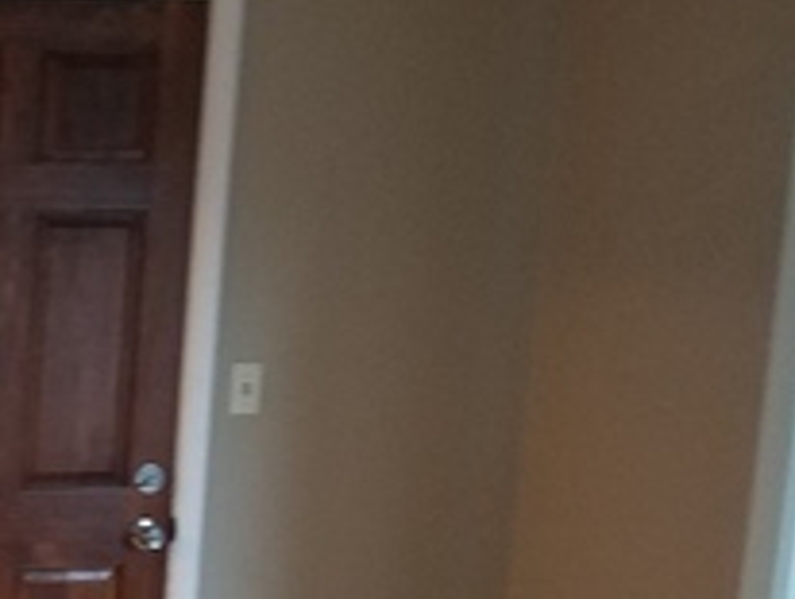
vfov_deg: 17.3
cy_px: 553
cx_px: -226
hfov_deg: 21.2
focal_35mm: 84
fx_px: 1931
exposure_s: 1/10
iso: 200
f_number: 1.7
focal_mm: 4.2
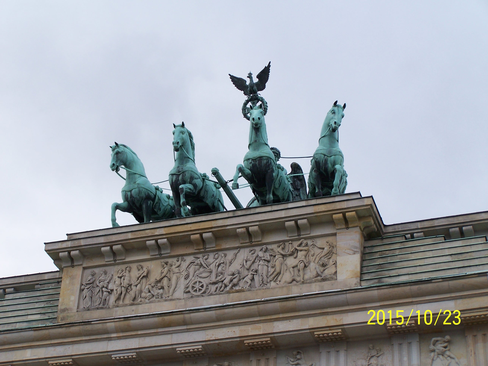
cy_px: 183
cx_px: 244
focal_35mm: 82
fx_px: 1156
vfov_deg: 18.0
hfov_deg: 23.8
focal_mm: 13.7
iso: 80
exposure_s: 1/400
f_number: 3.2
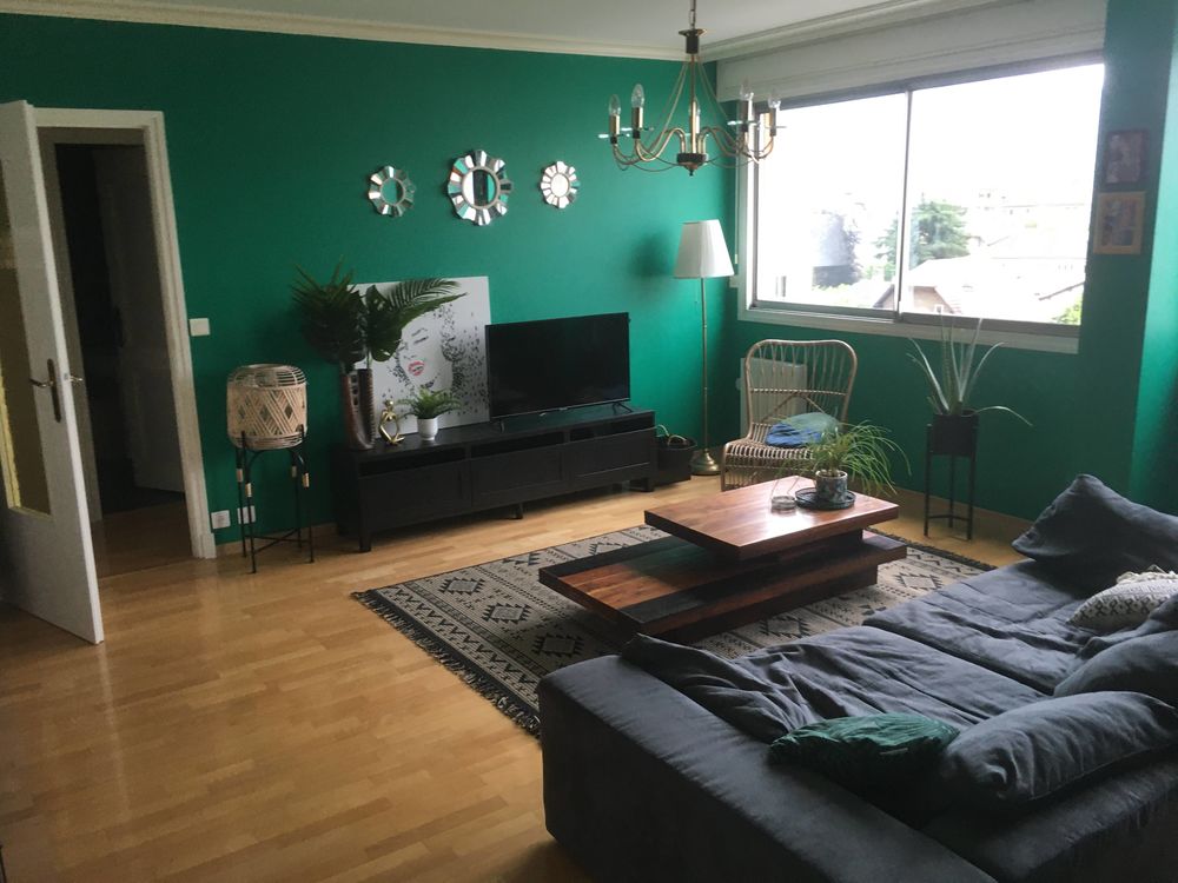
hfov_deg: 61.7
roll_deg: +1.4
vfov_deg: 48.2
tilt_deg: -13.0
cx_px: 589
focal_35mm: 29
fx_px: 987
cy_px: 442
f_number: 2.2
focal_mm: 4.15
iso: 64
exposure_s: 1/33
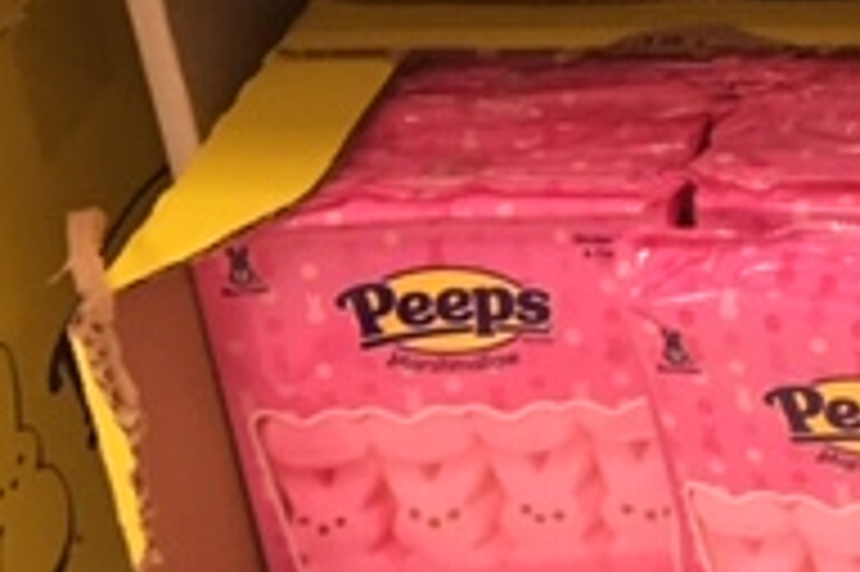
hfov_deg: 18.4
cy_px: -77
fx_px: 2411
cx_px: 1198
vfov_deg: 13.2
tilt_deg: -27.7
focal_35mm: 101
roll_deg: +3.5
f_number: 2.2
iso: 125
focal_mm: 4.15
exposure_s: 1/30
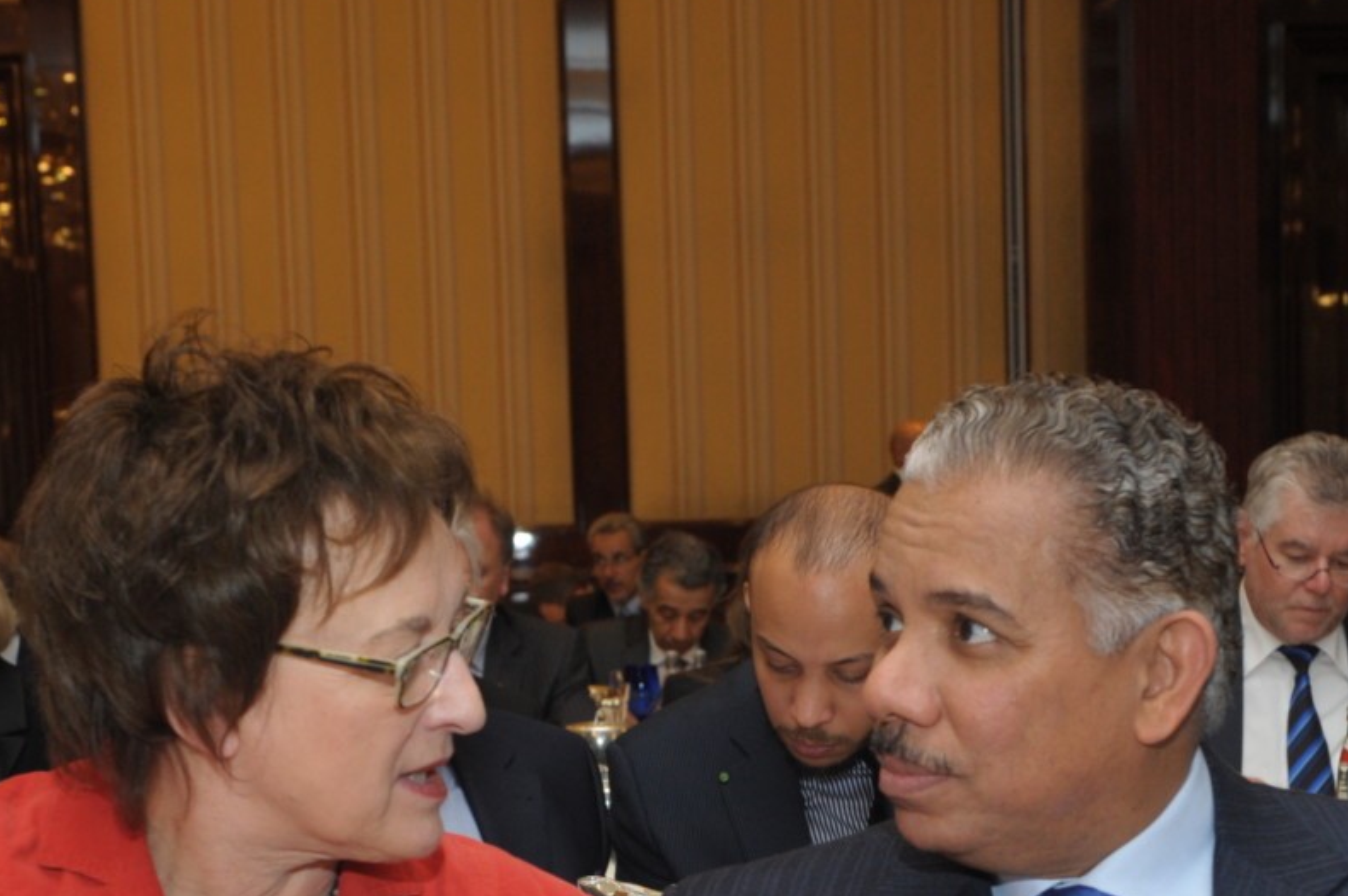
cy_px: 829
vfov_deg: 15.8
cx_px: 675
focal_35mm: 85
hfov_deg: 23.9
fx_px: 3180
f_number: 5
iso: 1250
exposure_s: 1/100
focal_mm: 42
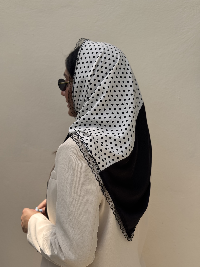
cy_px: 134
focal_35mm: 48
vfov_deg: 39.7
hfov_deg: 30.3
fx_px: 370
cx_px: 100
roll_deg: -1.6
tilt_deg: -6.8
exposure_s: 1/4310
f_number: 1.78
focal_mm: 6.76
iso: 64
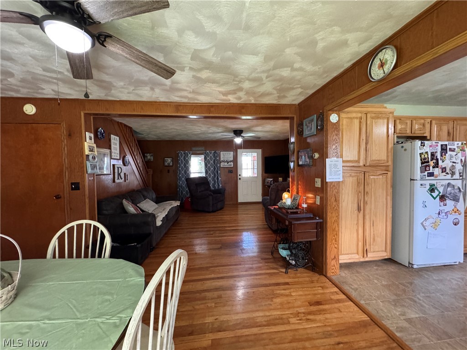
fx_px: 189
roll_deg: +1.5
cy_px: 175
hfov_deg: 102.1
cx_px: 234
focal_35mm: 14
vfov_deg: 85.7
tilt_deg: -2.2
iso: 800
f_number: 2.2
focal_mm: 2.22
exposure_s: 1/60
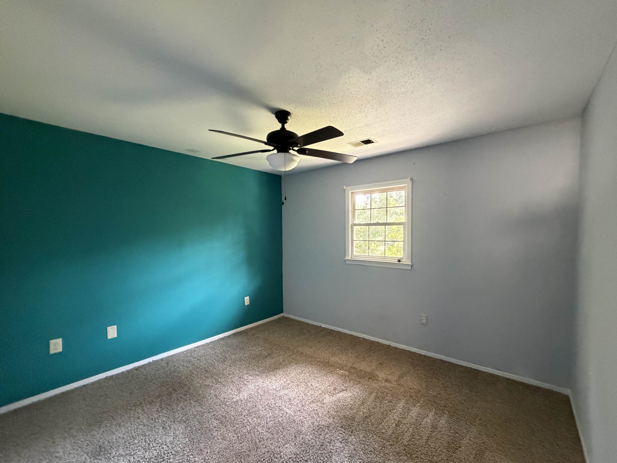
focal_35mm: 15
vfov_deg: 81.6
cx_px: 320
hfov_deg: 98.1
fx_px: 267
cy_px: 247
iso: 640
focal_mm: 2.22
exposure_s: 1/60
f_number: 2.2
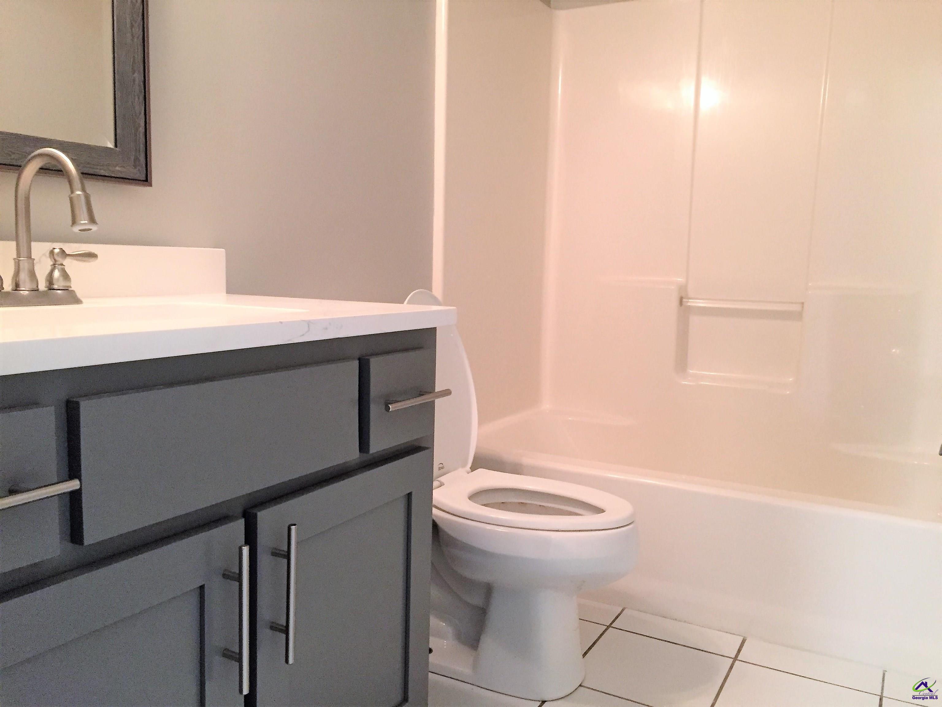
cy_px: 354
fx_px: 789
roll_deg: -1.5
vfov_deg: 48.2
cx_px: 471
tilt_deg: -6.0
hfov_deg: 61.7
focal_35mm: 29
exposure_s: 1/24
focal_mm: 4.15
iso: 250
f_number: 2.2
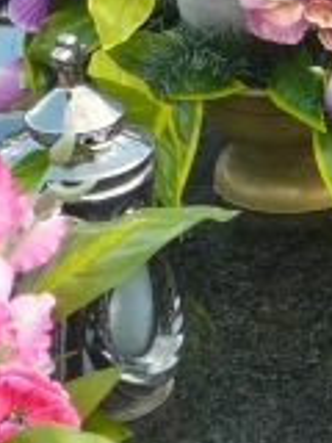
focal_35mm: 140
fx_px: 1790
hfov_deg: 10.6
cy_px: 89
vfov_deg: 14.0
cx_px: 255
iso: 80
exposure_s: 1/320
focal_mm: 5.2
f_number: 2.8
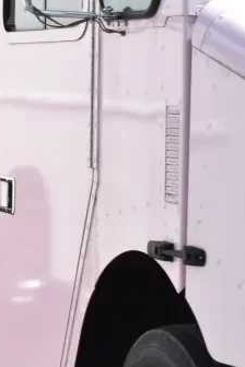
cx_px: -61
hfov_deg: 8.7
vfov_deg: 13.1
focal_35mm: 155
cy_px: 0
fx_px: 1582
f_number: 8
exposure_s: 1/250
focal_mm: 38
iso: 200
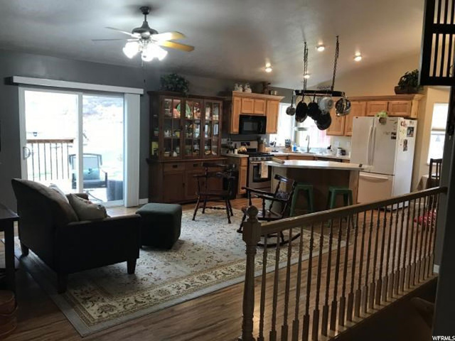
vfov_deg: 49.7
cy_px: 170
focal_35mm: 28
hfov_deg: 63.4
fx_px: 368
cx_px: 228
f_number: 1.8
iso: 40
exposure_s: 1/20
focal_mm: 3.99
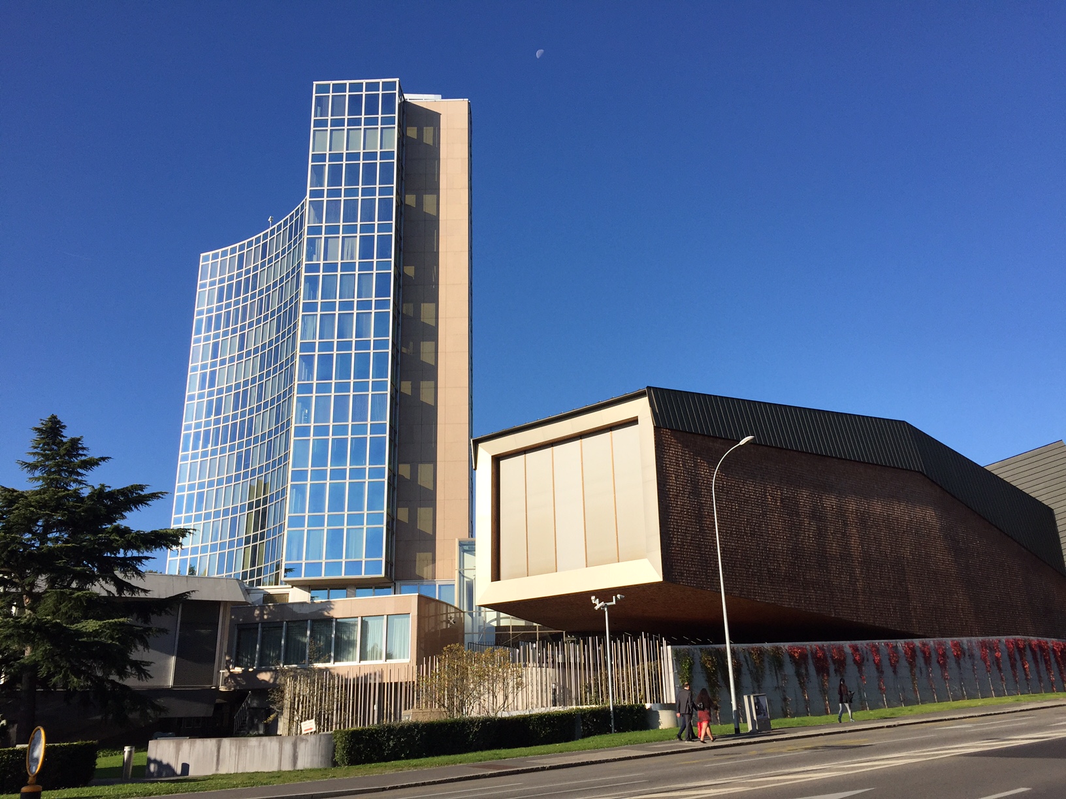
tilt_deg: +18.6
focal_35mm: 29
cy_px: 400
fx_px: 893
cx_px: 533
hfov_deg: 61.7
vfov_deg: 48.2
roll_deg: +0.9
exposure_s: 1/2475
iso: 32
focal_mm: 4.15
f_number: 2.2
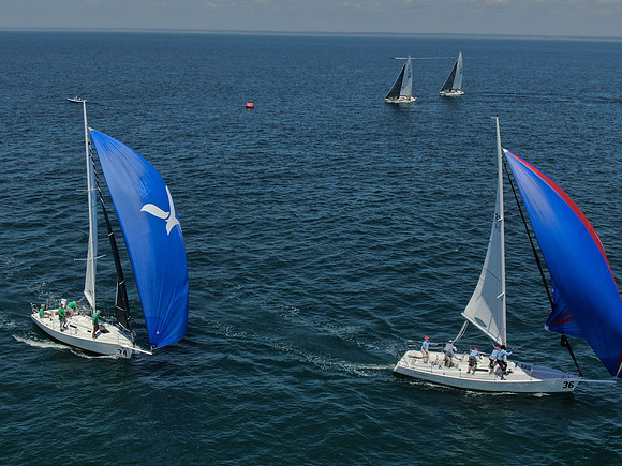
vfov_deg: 30.3
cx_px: 311
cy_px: 233
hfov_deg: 39.7
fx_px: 862
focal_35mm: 48
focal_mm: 8.6
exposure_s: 1/1600
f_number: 3.8
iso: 100
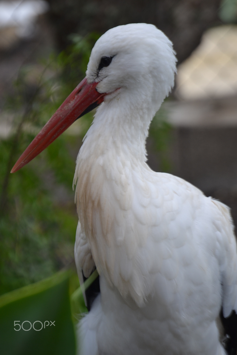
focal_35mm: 300
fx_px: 2964
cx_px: 118
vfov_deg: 6.9
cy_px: 178
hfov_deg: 4.6
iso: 110
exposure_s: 1/250
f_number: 5.6
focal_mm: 200
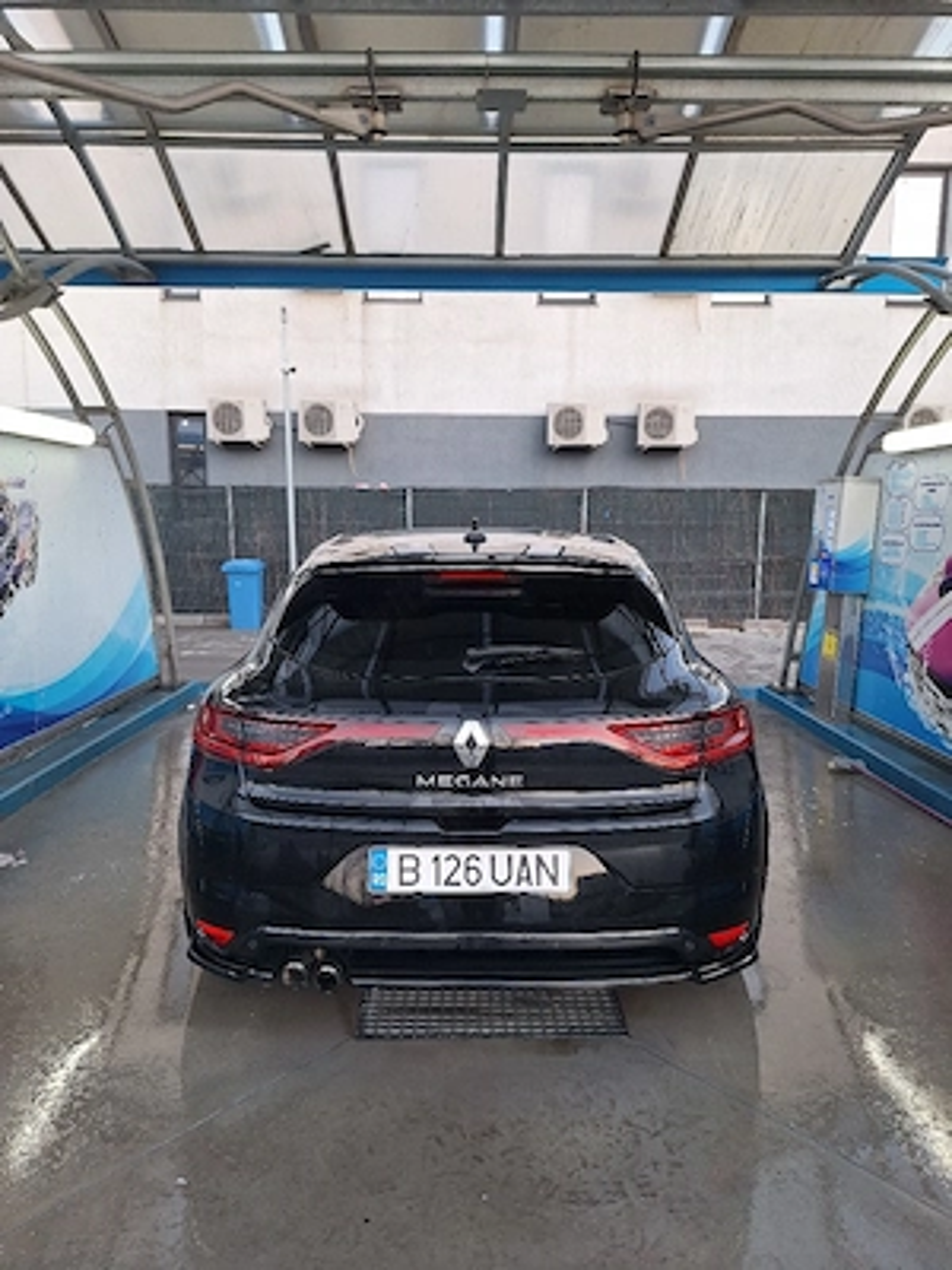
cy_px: 635
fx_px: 843
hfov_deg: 58.9
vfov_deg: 73.9
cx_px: 476
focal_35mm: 23
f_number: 1.8
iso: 64
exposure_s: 1/100
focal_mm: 5.54
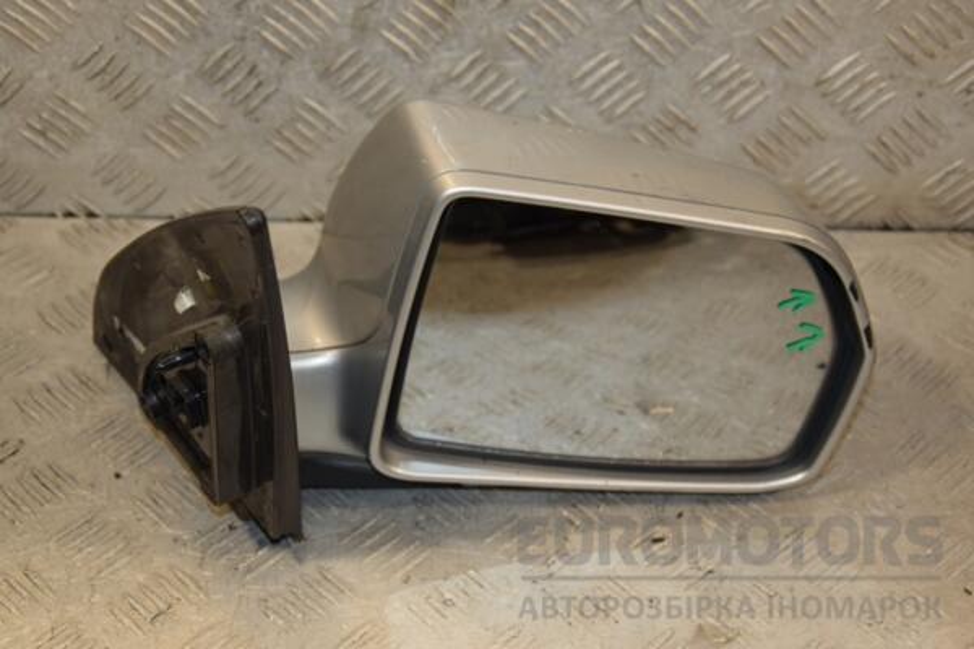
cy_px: 324
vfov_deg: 18.9
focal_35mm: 72
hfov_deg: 28.1
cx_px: 487
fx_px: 1948
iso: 800
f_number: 5.6
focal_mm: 48
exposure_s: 1/200
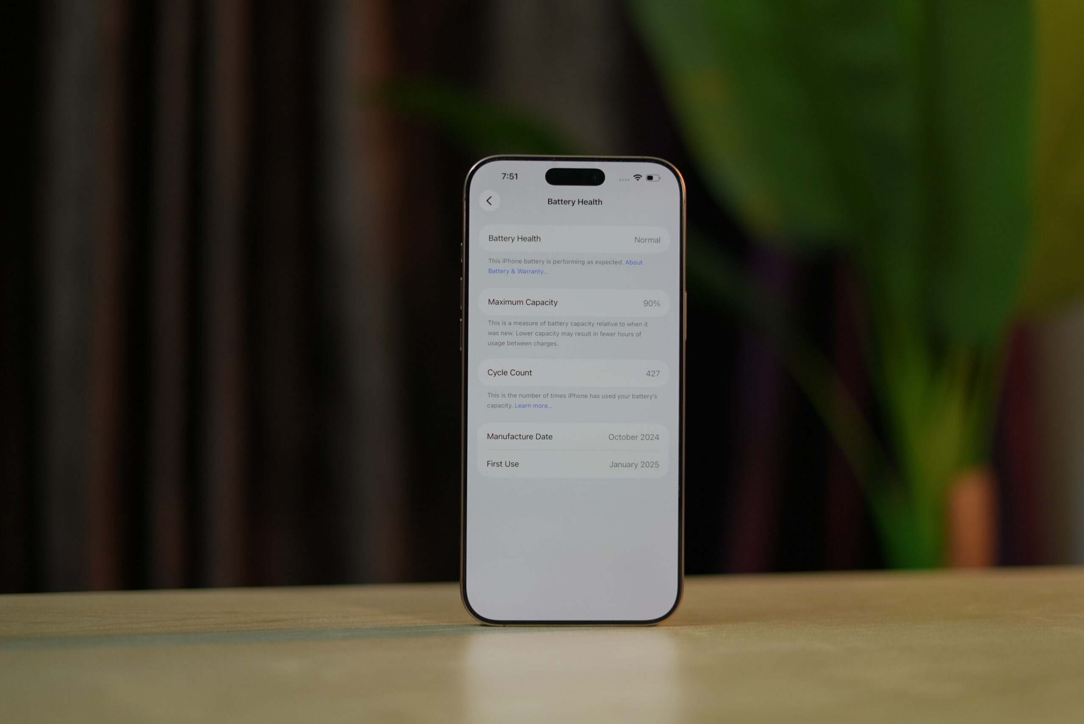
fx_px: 1506
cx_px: 542
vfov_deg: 27.0
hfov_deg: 39.6
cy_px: 362
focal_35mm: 50
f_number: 1.8
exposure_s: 1/100
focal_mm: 50
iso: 320
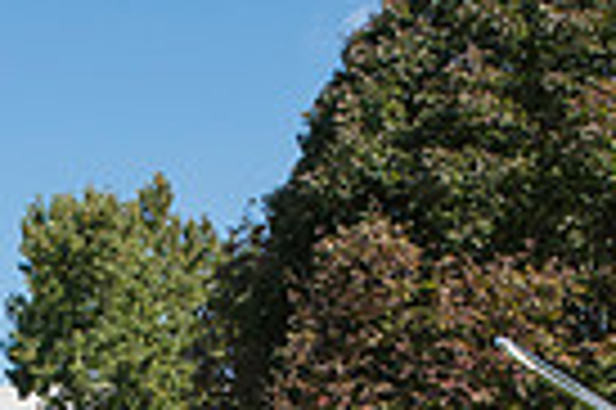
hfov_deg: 19.9
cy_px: 705
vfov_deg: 12.4
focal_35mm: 102
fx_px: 1743
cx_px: 175
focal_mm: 24
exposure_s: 1/1250
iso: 200
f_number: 5.6
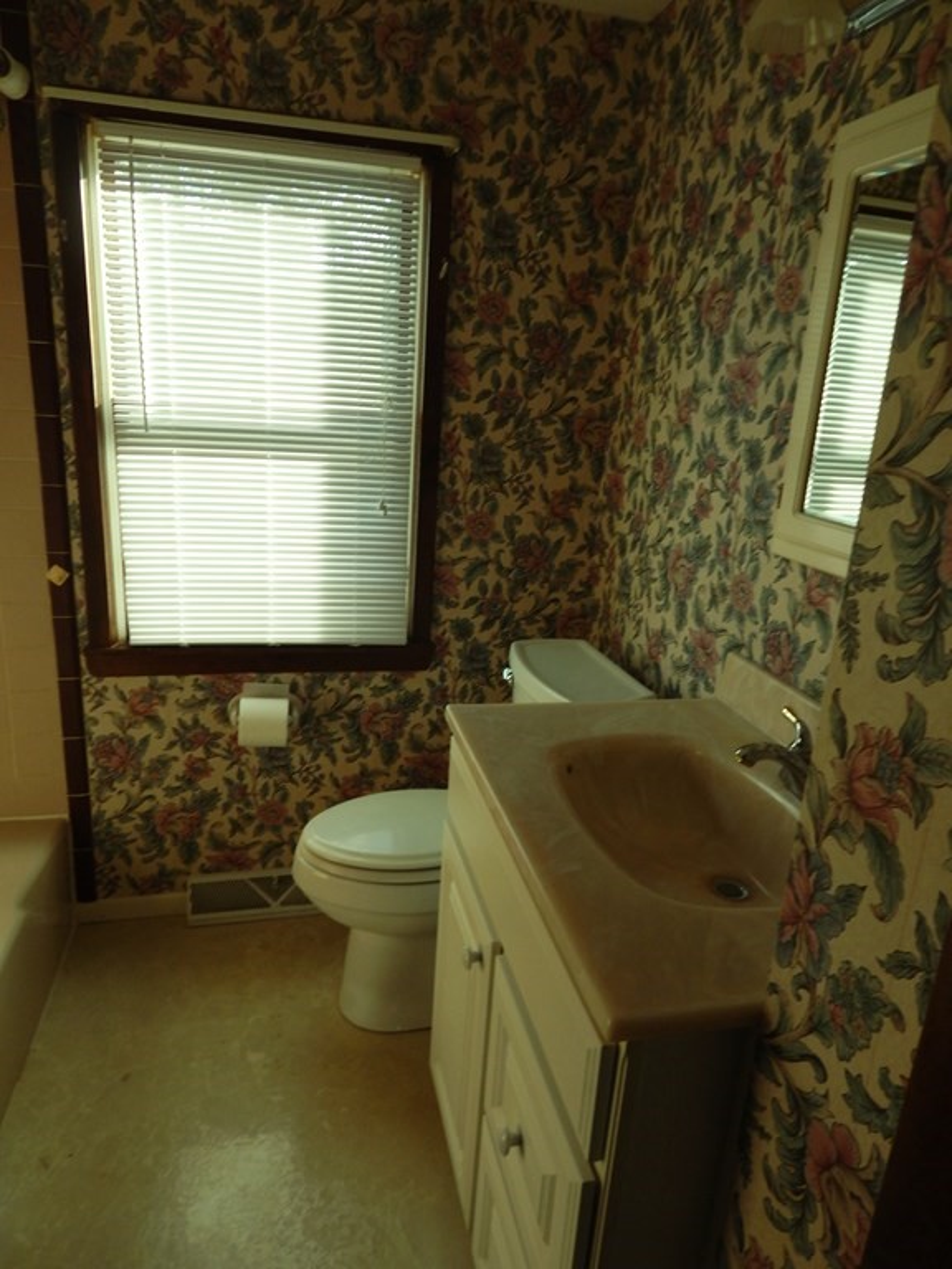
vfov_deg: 73.9
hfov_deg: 58.9
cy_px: 634
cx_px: 476
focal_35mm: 23
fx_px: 843
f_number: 3
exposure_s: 1/100
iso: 125
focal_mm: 4
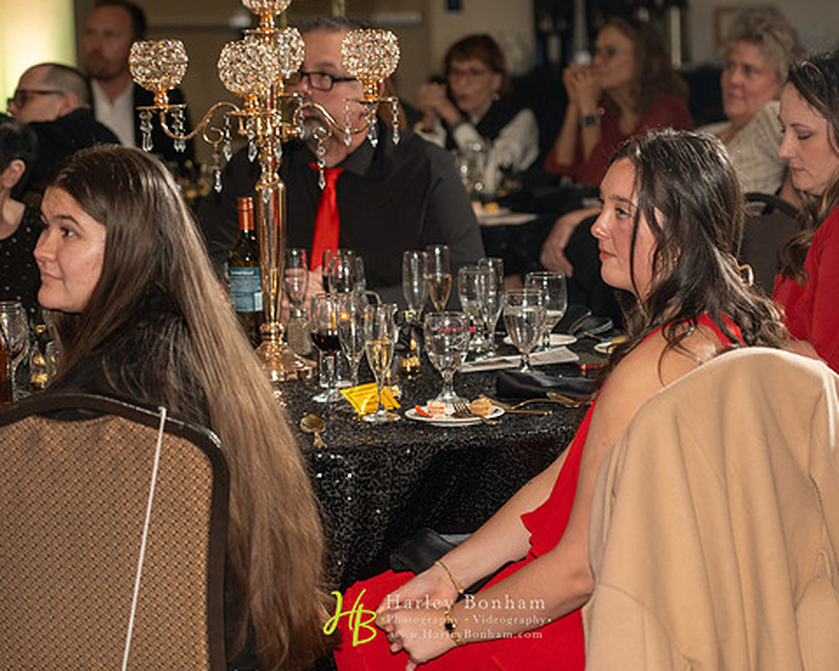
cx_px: 437
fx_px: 2955
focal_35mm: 119
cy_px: 336
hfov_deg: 16.2
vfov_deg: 13.0
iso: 1600
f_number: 4
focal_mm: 105
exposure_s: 1/200
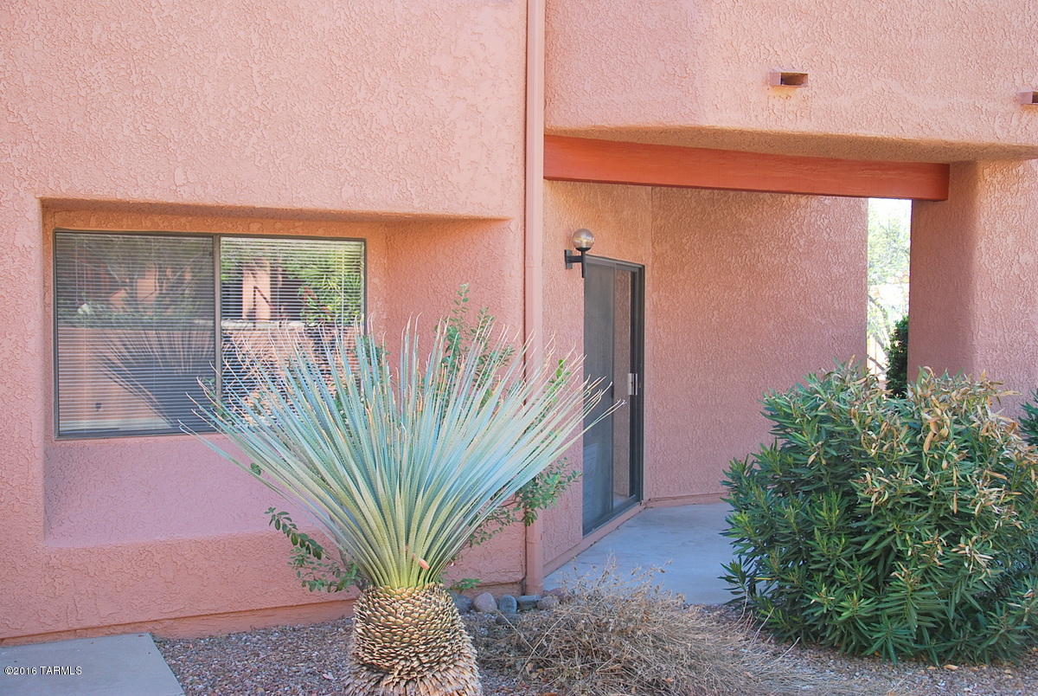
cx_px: 519
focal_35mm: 38
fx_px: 1083
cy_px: 348
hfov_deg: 51.2
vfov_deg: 35.6
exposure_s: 1/100
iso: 200
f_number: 5
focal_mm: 25
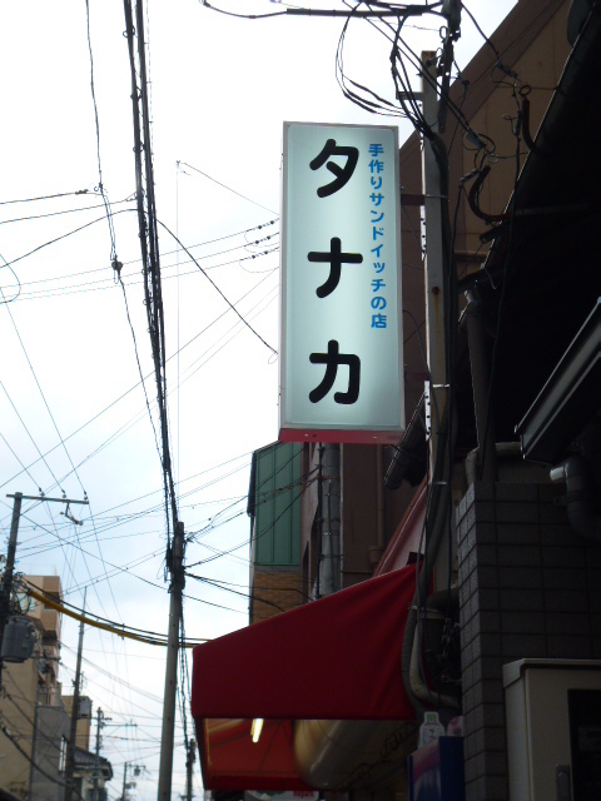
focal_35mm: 60
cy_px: 400
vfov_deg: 32.2
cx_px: 300
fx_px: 1389
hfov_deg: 24.4
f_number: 4.5
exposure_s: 1/80
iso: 125
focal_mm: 10.6
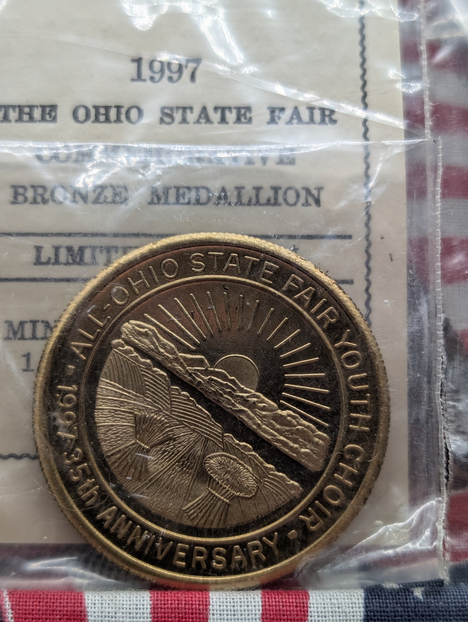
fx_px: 881
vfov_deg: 38.9
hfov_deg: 29.7
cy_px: 311
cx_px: 234
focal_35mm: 49
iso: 84
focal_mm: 6.9
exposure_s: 1/242
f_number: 1.68
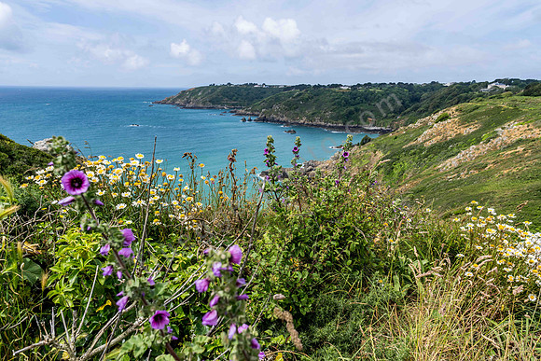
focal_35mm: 24
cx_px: 270
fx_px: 365
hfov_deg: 73.1
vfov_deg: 52.6
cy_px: 180
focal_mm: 24
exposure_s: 1/250
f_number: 8
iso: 50
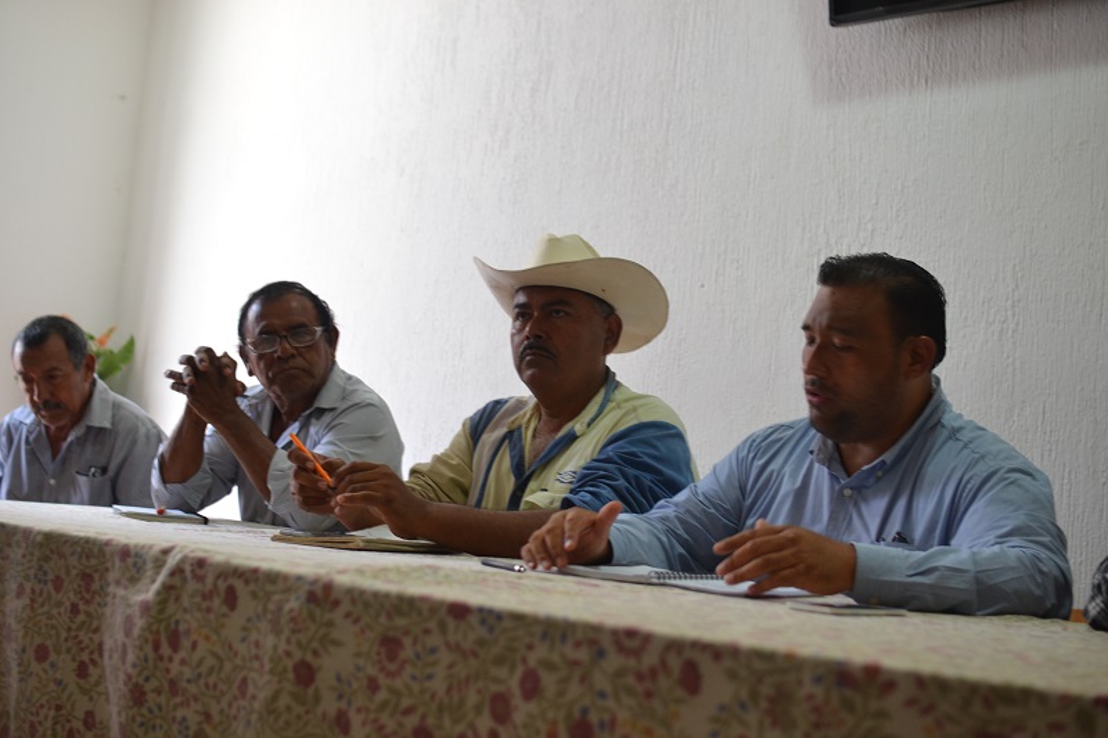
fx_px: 1385
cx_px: 554
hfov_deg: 43.6
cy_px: 369
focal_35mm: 45
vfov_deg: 29.9
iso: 400
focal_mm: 30
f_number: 2.5
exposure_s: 1/60
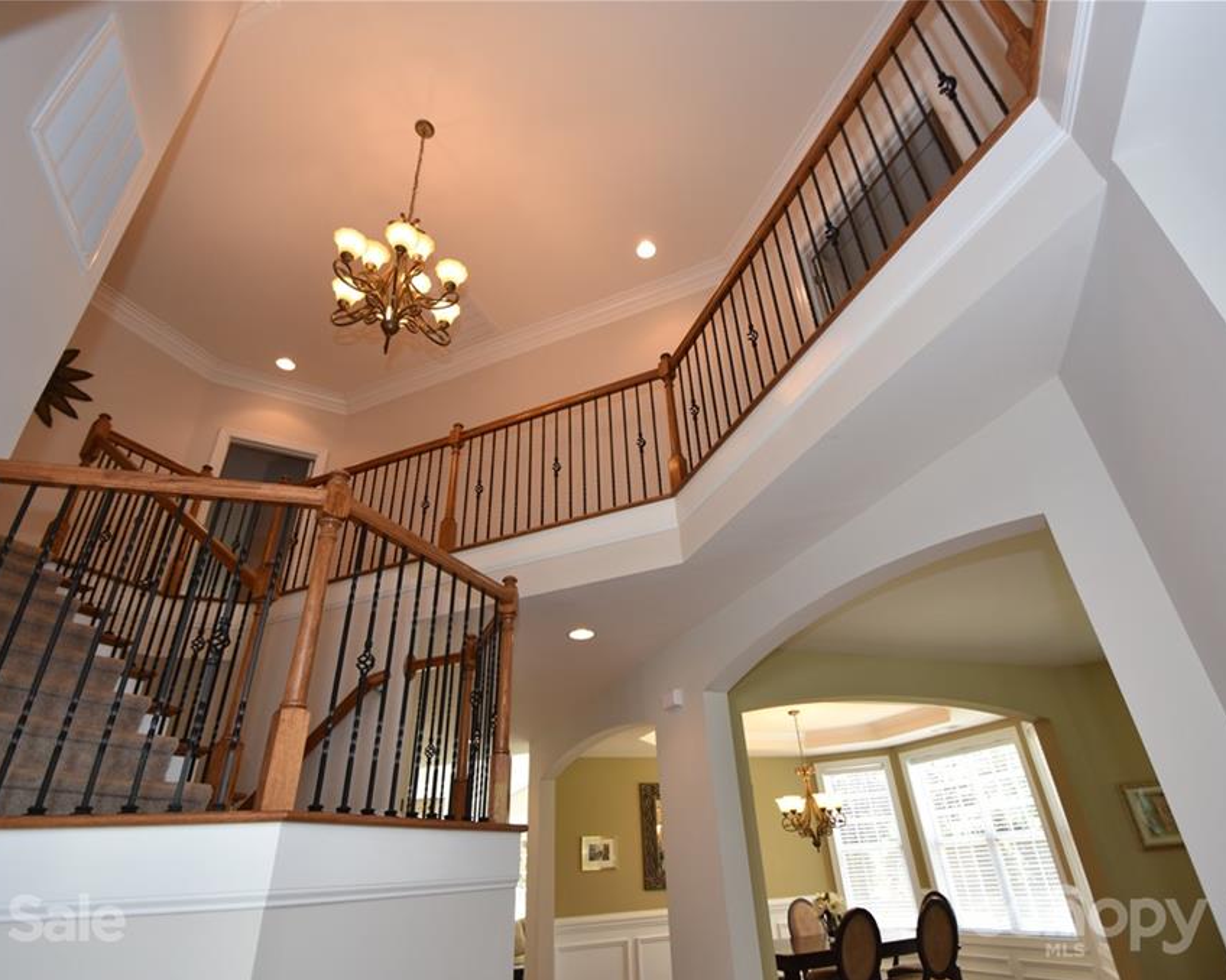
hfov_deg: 89.6
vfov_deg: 77.0
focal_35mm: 17
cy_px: 491
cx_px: 633
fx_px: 617
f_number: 4
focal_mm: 10
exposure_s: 1/60
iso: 250
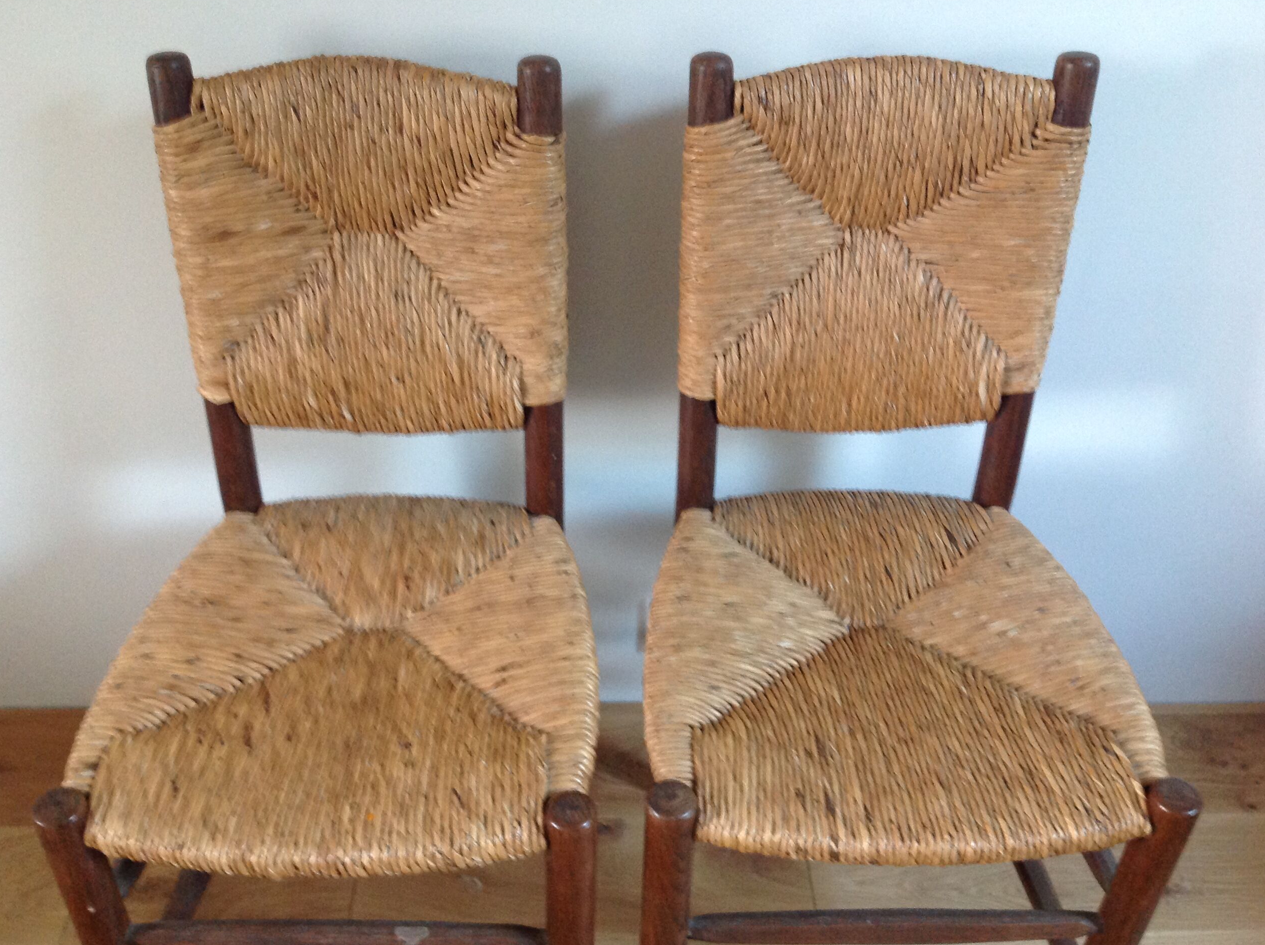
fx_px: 1314
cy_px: 479
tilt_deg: -37.3
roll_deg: -0.6
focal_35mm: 36
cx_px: 624
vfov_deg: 39.6
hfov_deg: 51.4
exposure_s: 1/15
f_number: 2.4
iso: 250
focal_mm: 4.28
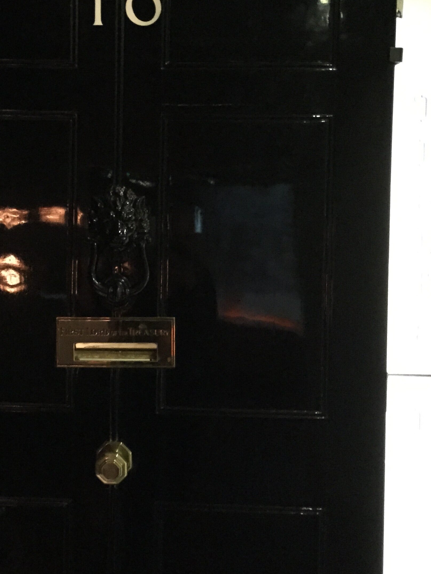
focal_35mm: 44
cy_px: 264
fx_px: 731
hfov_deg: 32.5
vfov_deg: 42.9
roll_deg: -0.9
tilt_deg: -1.1
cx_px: 134
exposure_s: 1/15
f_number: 2.2
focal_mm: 4.15
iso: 2000
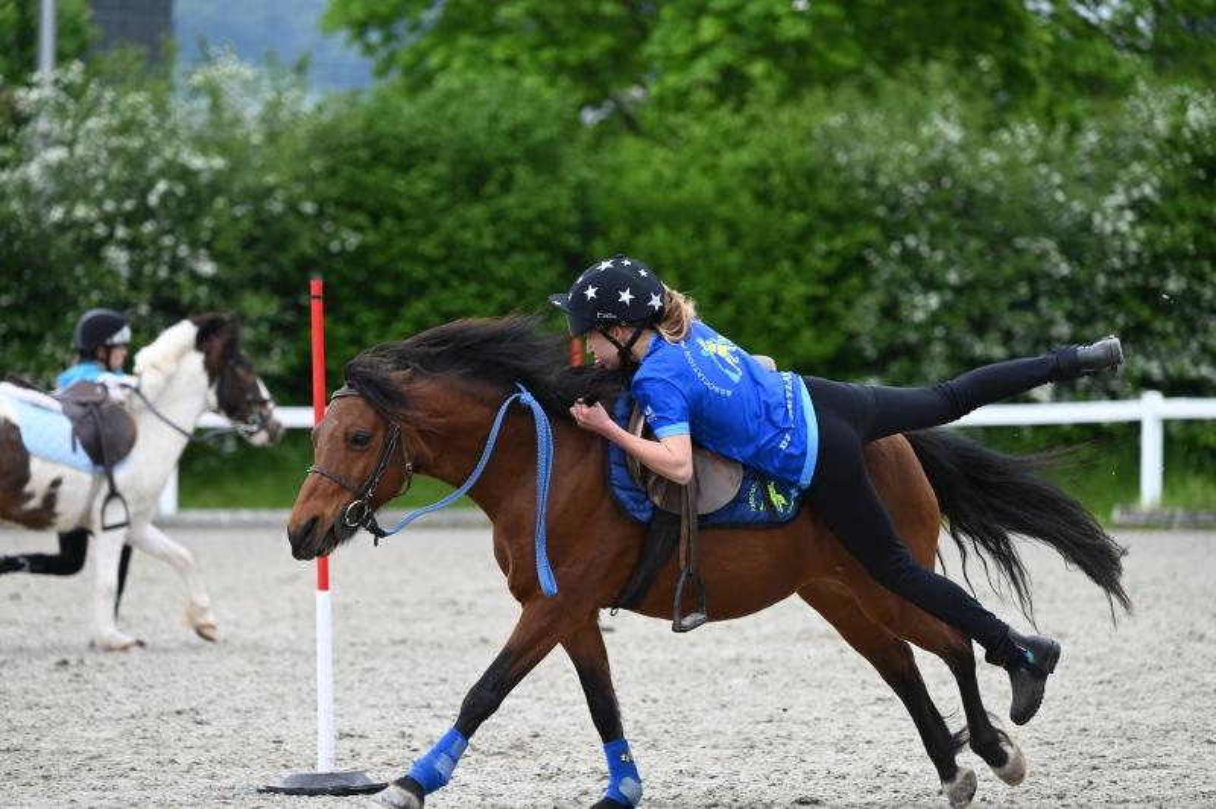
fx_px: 6750
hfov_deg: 10.3
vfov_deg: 6.9
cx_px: 608
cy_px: 404
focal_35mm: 200
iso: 640
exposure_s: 1/1250
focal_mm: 200
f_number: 5
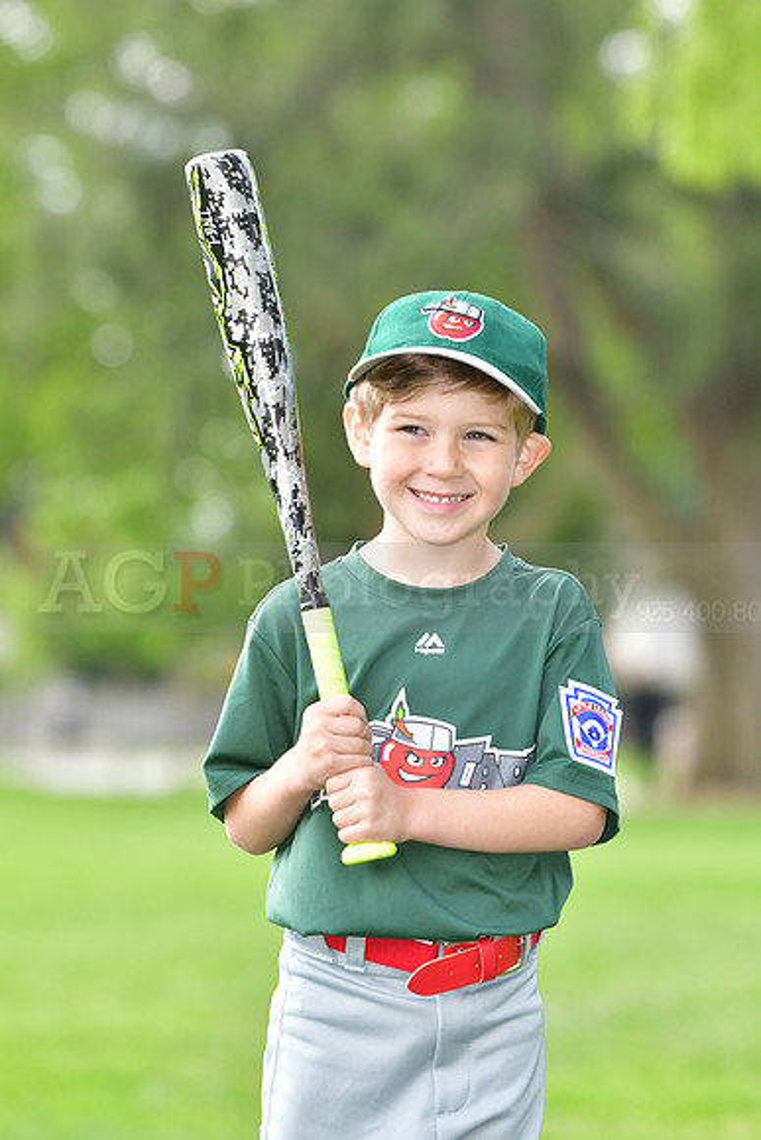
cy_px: 570
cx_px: 380
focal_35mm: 195
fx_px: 6179
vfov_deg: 10.5
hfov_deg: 7.0
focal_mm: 130
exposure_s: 1/1250
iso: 500
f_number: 4
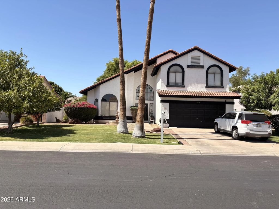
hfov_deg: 67.3
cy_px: 104
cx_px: 140
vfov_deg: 53.1
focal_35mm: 26
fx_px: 210
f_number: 1.6
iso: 50
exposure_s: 1/3125
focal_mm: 5.96
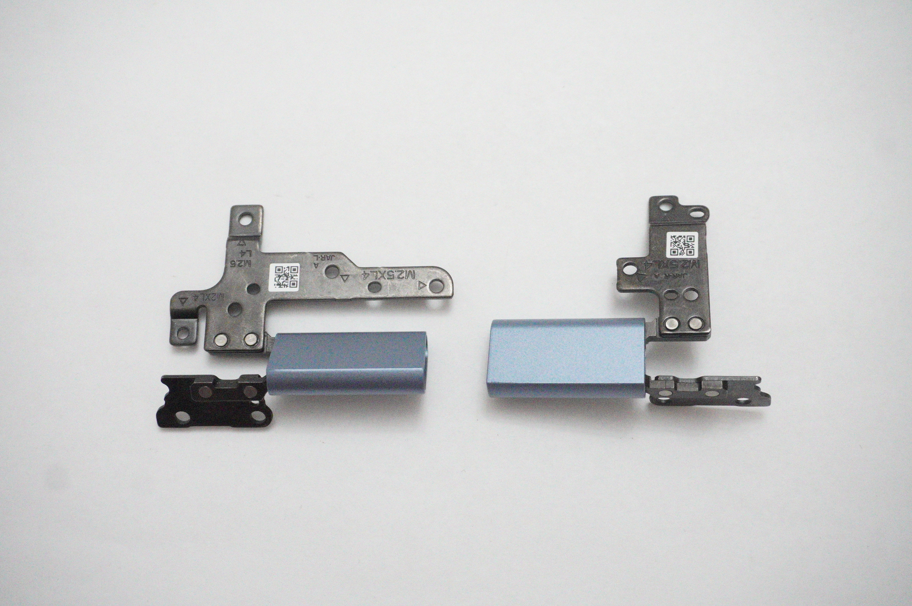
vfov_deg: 33.0
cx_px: 456
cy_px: 303
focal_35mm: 40
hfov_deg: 48.0
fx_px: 1025
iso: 16000
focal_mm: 27
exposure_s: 1/200
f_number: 5.6
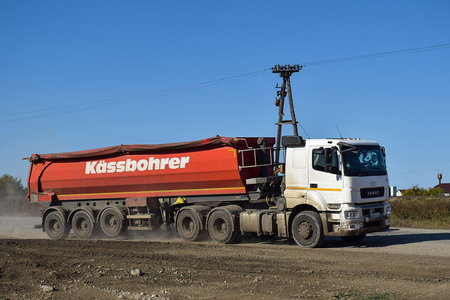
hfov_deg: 45.0
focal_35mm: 44
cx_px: 225
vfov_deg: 30.8
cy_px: 150
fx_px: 544
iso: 100
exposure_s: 1/1000
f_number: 5.6
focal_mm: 29
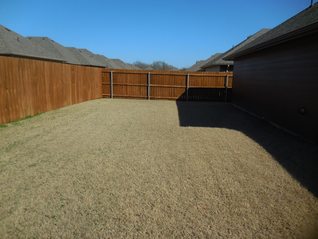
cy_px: 120
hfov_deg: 69.4
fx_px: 230
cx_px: 159
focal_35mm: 25
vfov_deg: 54.9
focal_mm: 4.5
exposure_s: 1/800
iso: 125
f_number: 6.6
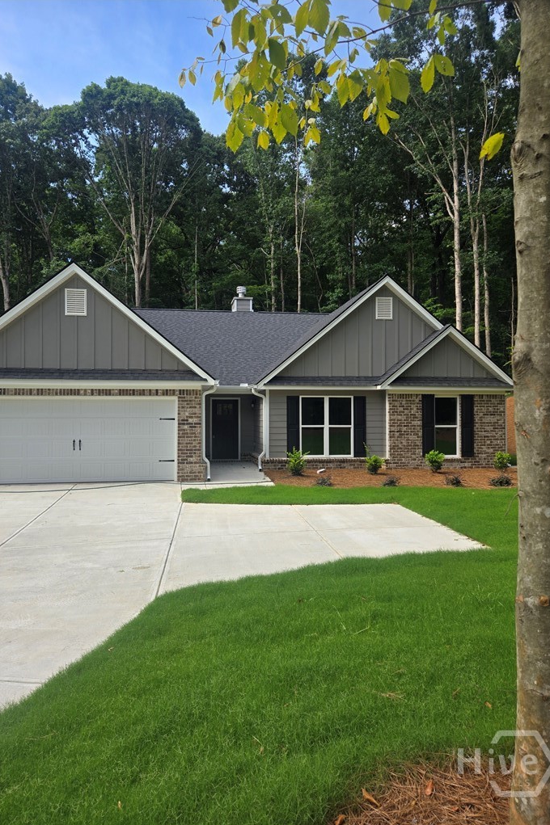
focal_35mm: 24
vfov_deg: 73.8
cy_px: 412
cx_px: 258
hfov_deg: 53.1
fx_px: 550
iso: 25
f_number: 1.8
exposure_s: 1/675
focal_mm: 5.4
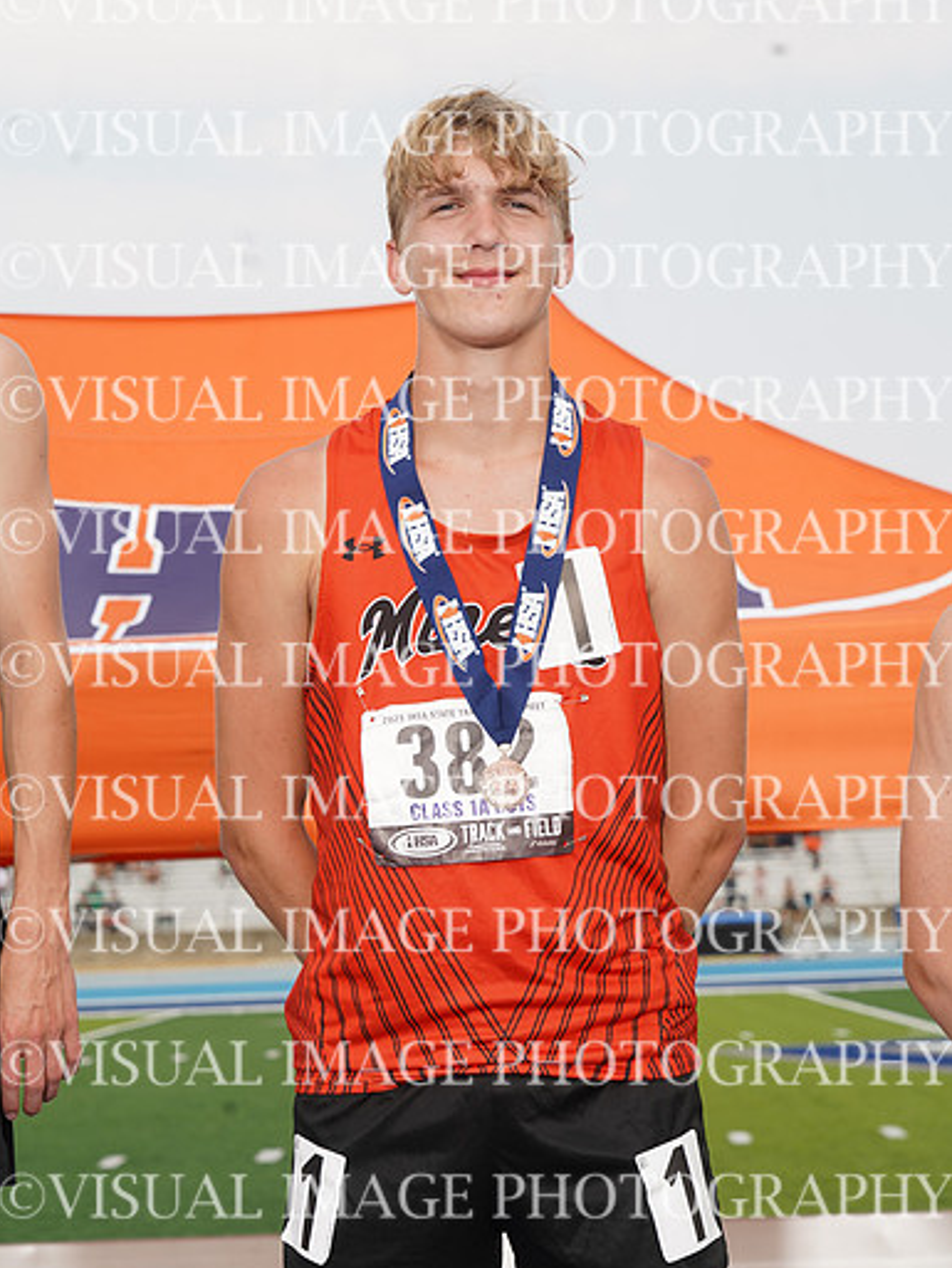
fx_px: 3189
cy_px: 598
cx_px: 476
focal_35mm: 87
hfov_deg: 17.0
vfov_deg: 22.5
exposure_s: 1/160
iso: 100
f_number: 8
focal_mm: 80
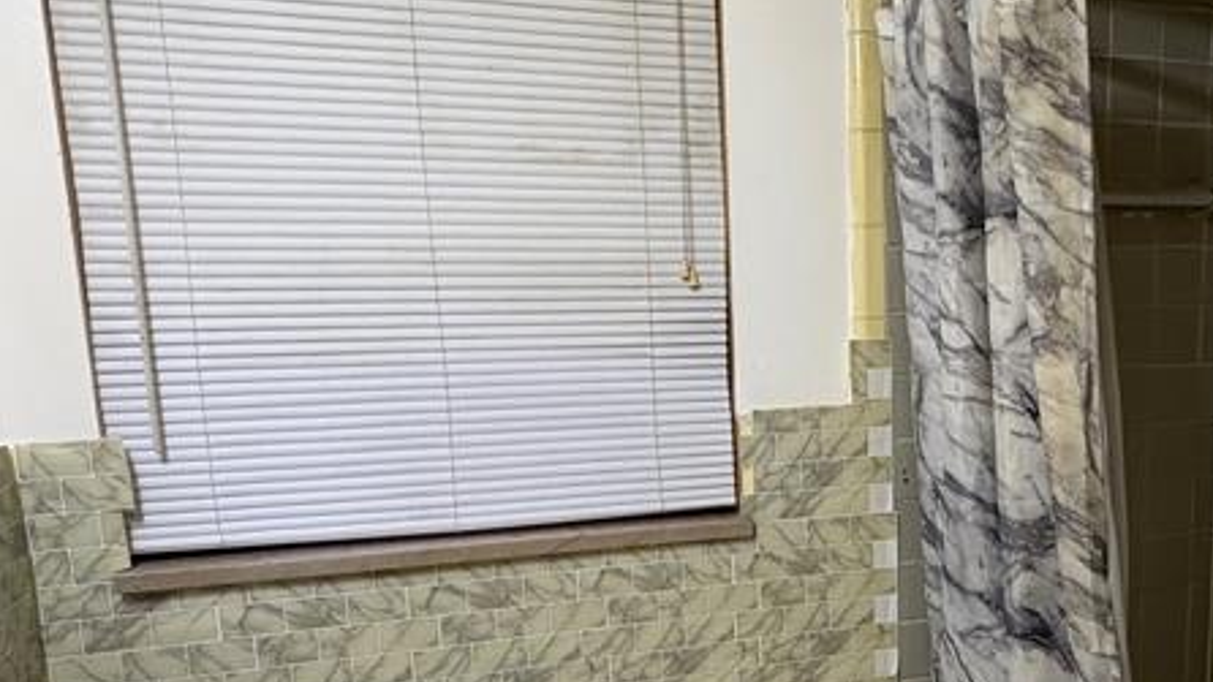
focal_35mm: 35
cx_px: 819
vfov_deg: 33.2
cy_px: 500
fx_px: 1126
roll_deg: +1.4
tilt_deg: -8.1
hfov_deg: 55.3
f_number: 2.2
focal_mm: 2.22
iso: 200
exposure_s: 1/60
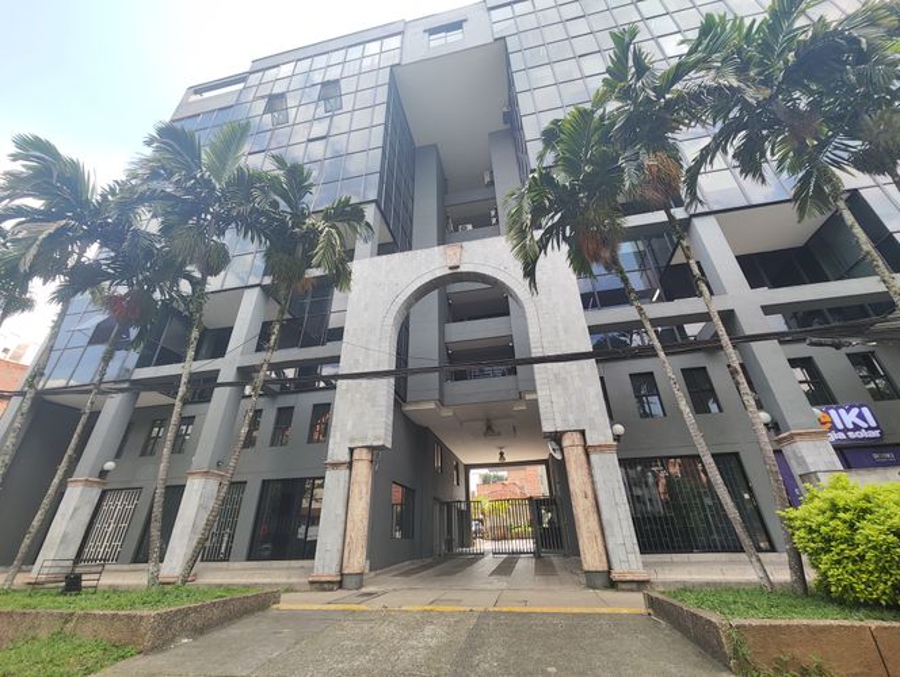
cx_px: 450
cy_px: 338
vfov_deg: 85.8
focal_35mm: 14
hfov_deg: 102.0
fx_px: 365
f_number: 2.2
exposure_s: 1/240
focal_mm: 2.16
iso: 101
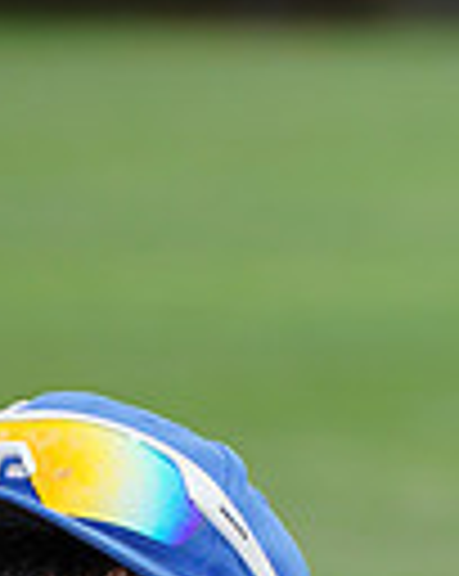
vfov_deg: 2.3
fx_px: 14468
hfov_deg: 1.8
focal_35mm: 850
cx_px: 70
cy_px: 976
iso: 200
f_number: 8
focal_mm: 200
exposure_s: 1/200
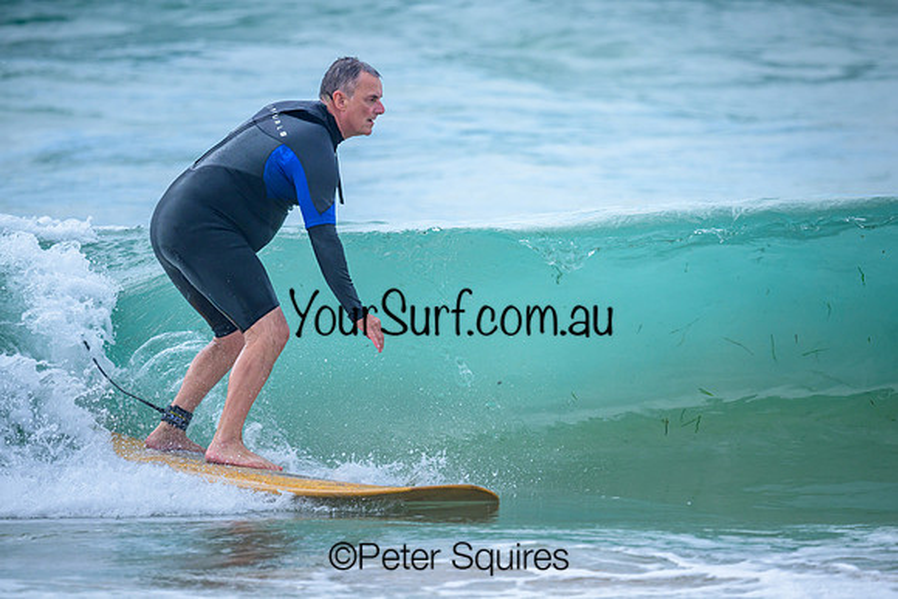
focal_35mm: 800
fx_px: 19959
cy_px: 300
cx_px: 449
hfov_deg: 2.6
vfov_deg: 1.7
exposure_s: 1/3200
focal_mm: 800
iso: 560
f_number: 6.3
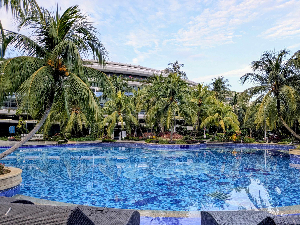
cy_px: 112
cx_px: 150
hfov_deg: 65.3
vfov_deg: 51.4
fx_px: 234
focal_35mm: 27
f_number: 1.73
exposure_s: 1/272
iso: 50
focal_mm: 4.38
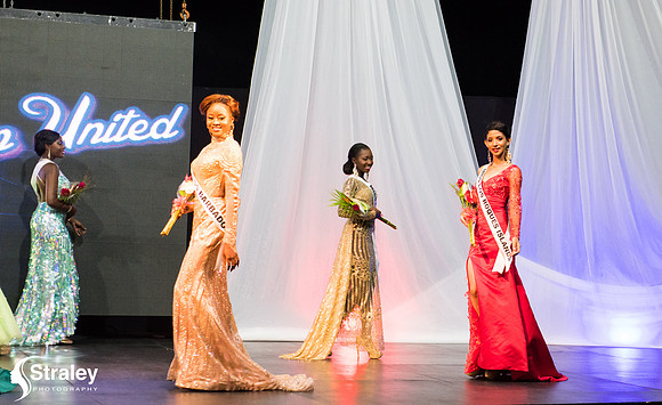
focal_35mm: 100
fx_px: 1800
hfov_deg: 20.8
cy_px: 197
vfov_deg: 12.8
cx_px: 437
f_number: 5
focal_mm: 70
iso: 4000
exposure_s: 1/160
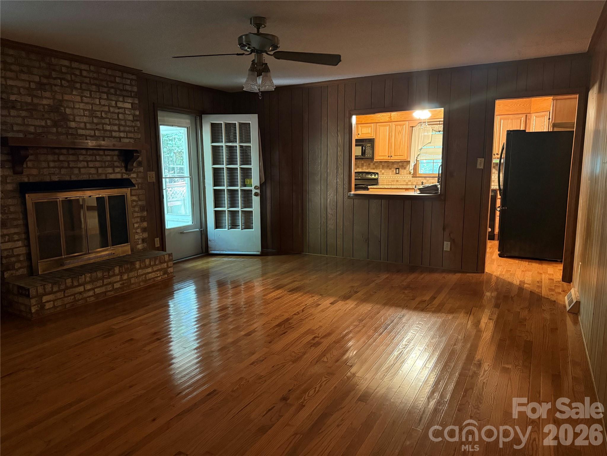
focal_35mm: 24
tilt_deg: -9.0
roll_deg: +0.6
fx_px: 421
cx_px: 304
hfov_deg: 71.6
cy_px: 228
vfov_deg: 56.8
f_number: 1.78
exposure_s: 1/30
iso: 800
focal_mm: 6.76
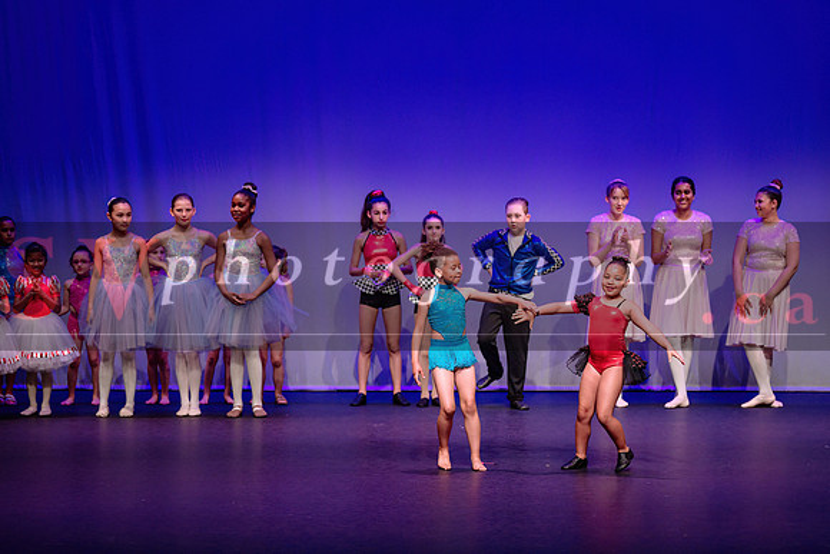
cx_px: 477
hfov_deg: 15.9
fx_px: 2974
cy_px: 313
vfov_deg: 10.6
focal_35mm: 129
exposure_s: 1/640
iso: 1000
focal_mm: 110
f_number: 2.8
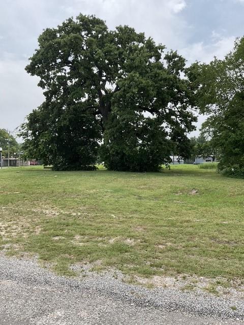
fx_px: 273
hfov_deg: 48.2
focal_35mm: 29
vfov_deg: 61.7
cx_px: 122
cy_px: 162
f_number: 1.8
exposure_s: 1/1144
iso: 16
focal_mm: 3
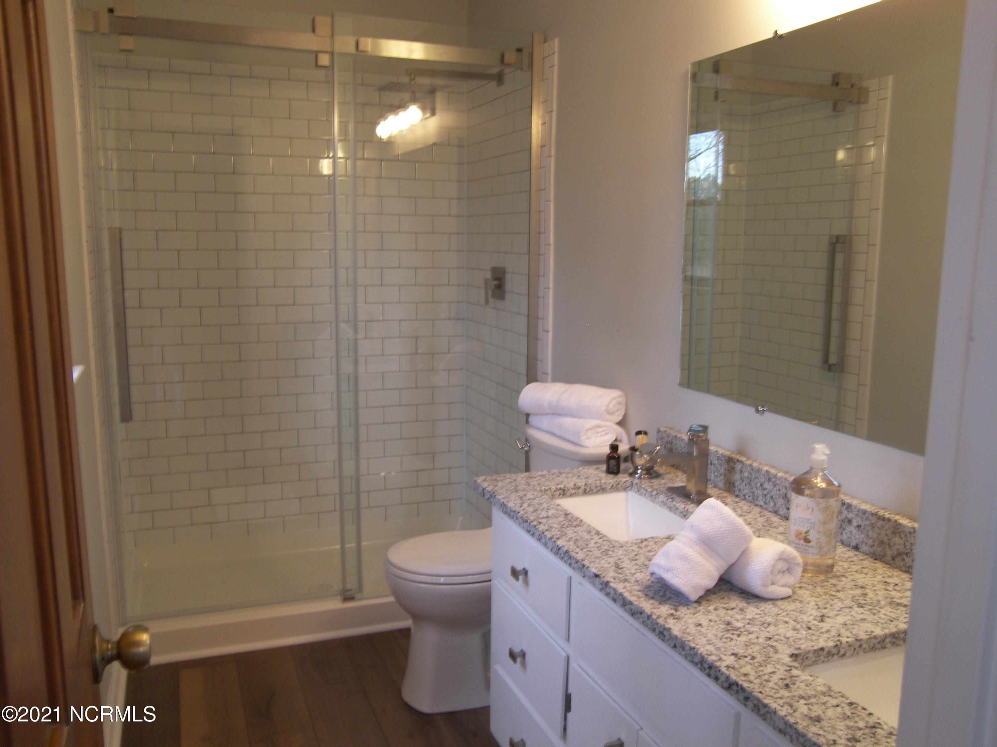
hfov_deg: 60.0
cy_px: 374
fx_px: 864
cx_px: 498
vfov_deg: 46.8
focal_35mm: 30
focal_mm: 6.3
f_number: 3.2
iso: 100
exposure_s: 1/20
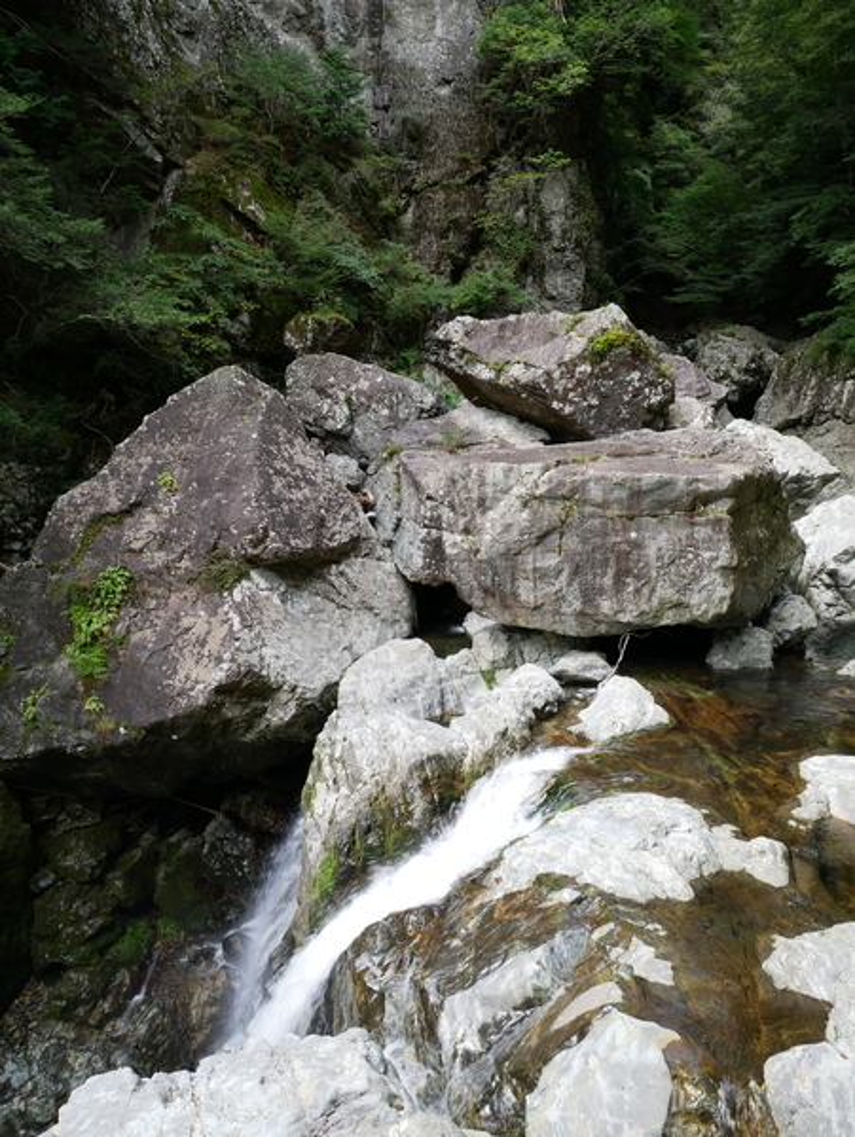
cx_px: 428
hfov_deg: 56.9
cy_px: 568
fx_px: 789
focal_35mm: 24
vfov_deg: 71.6
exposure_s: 1/40
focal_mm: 12
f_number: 8
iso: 200
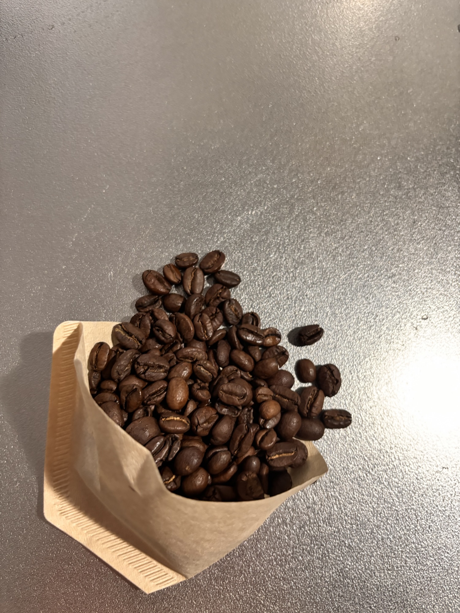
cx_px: 230
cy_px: 306
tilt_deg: -77.0
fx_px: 461
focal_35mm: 26
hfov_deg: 53.1
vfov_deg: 67.3
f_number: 1.6
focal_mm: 5.96
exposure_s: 1/35
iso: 640
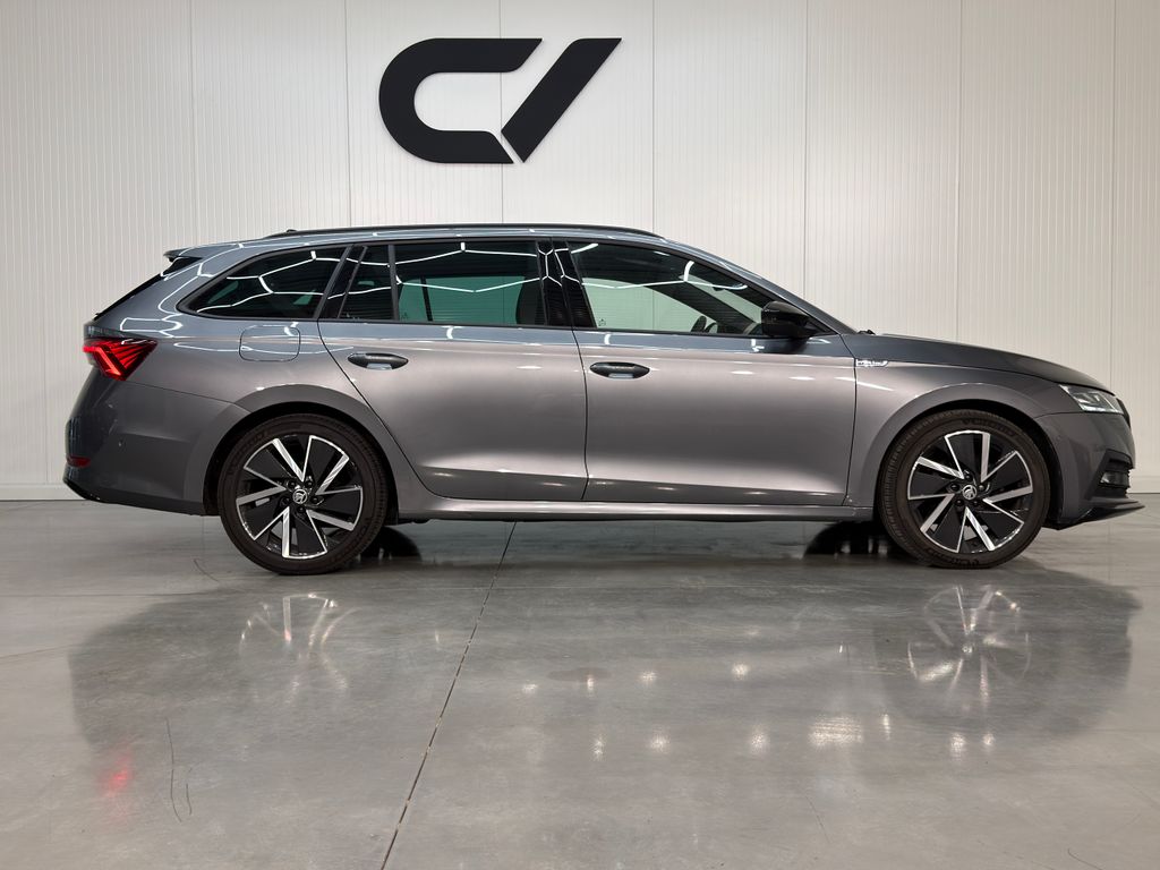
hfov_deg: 51.4
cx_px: 580
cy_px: 435
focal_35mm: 36
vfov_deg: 39.7
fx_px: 1206
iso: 50
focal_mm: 6.76
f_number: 1.78
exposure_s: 1/100
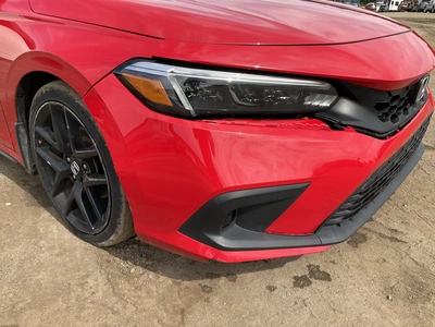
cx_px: 218
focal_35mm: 29
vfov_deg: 48.2
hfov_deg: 61.7
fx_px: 364
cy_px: 164
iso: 25
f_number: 1.8
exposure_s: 1/855
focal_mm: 3
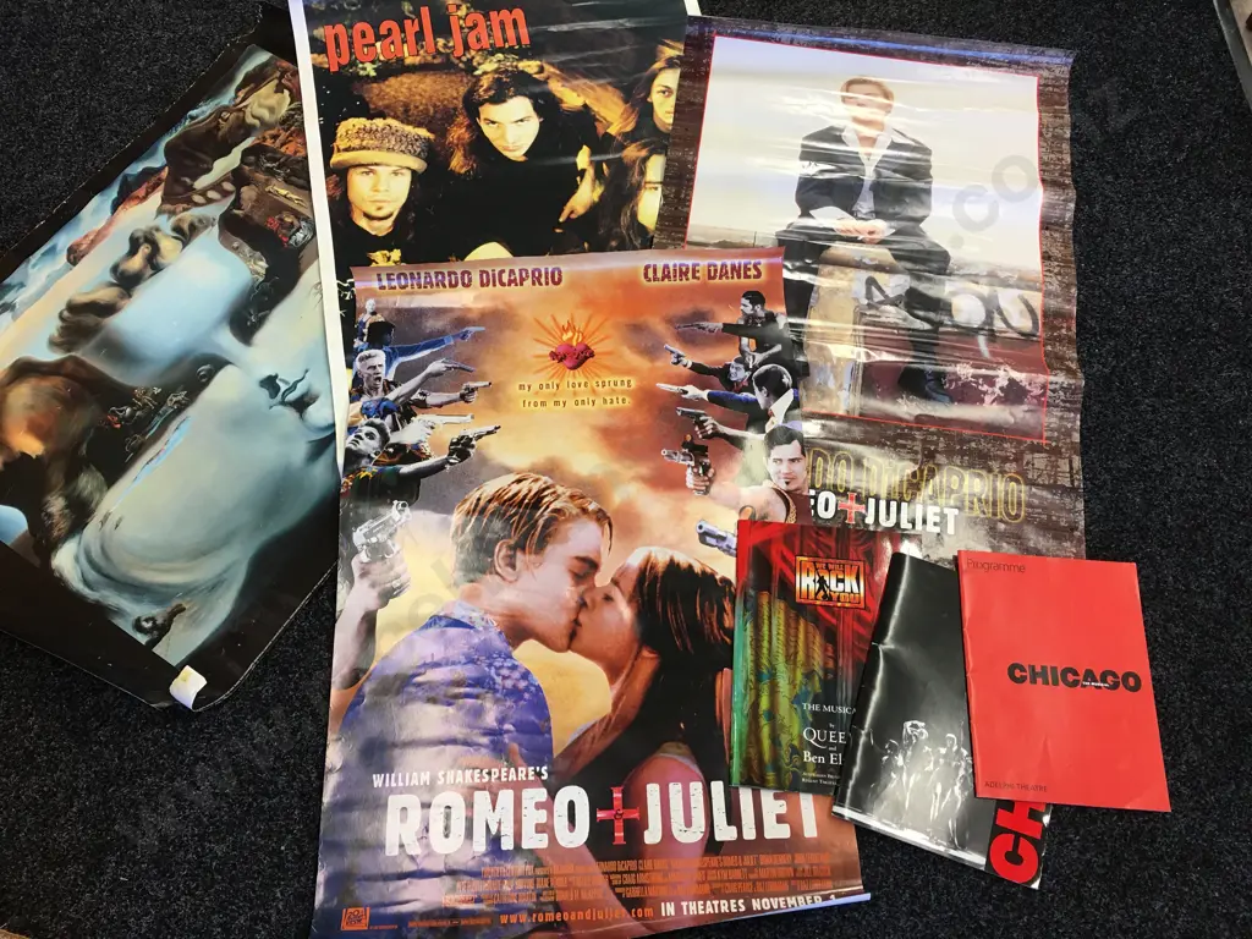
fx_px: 1049
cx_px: 626
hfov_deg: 61.7
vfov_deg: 48.2
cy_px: 470
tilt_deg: -64.3
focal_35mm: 29
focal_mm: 4.15
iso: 64
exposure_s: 1/33
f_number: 2.2
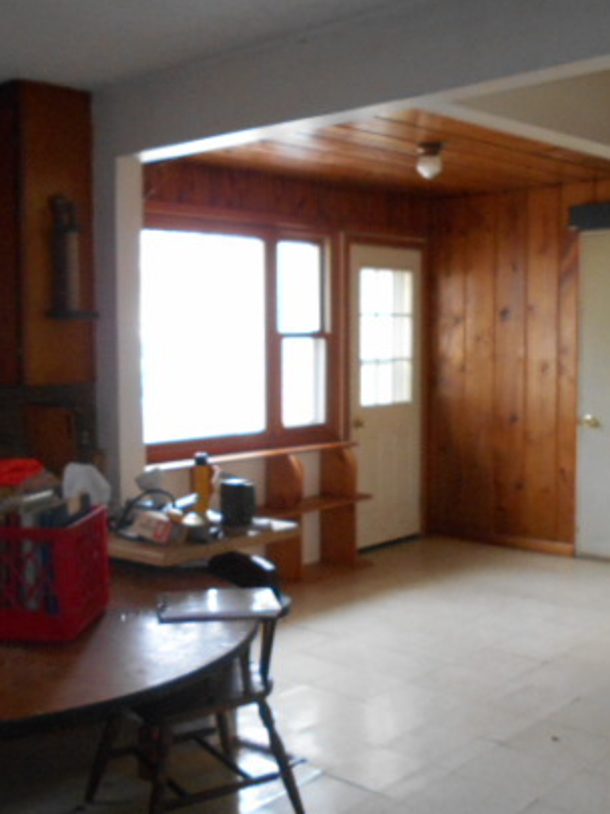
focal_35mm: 41
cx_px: 237
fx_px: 964
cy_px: 407
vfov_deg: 45.8
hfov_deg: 35.0
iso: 400
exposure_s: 1/25
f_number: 3.2
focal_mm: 4.6
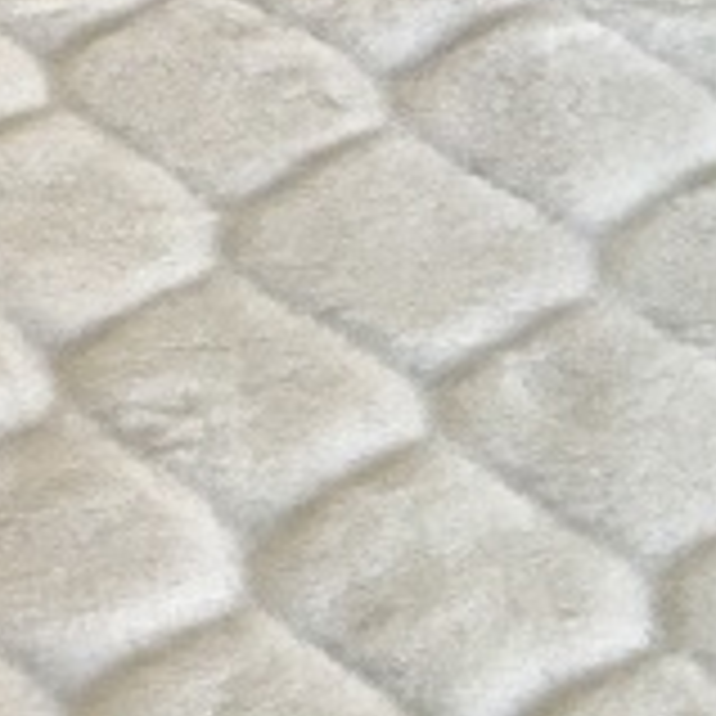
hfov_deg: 12.6
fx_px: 3019
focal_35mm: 129
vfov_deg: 13.5
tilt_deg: -49.8
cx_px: -450
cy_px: 342
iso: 160
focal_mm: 4.15
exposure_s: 1/33
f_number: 2.2
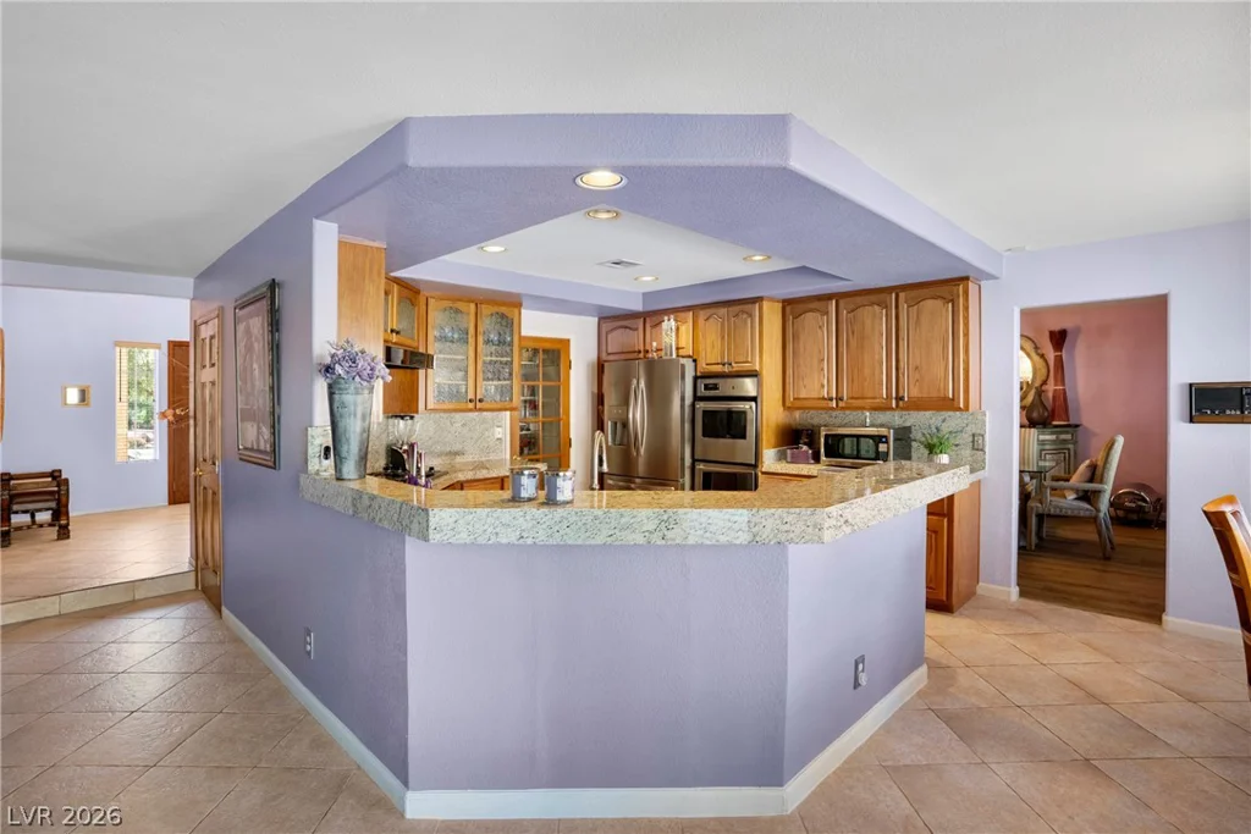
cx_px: 626
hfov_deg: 96.7
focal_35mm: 16
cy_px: 417
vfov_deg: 73.8
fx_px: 556
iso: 800
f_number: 9
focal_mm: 16
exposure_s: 1/2.5
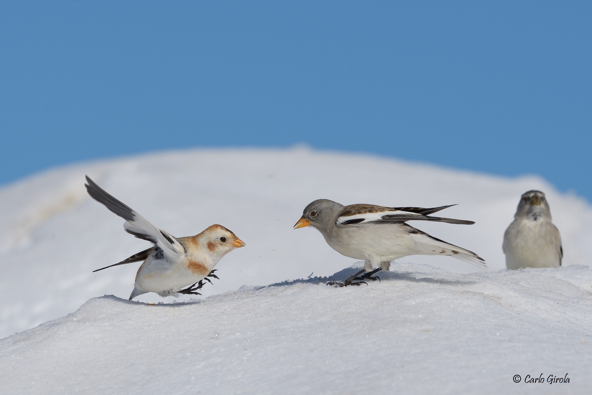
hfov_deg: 3.4
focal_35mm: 600
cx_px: 296
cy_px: 198
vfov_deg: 2.3
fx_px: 9866
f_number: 10
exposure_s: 1/3200
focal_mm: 600
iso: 500
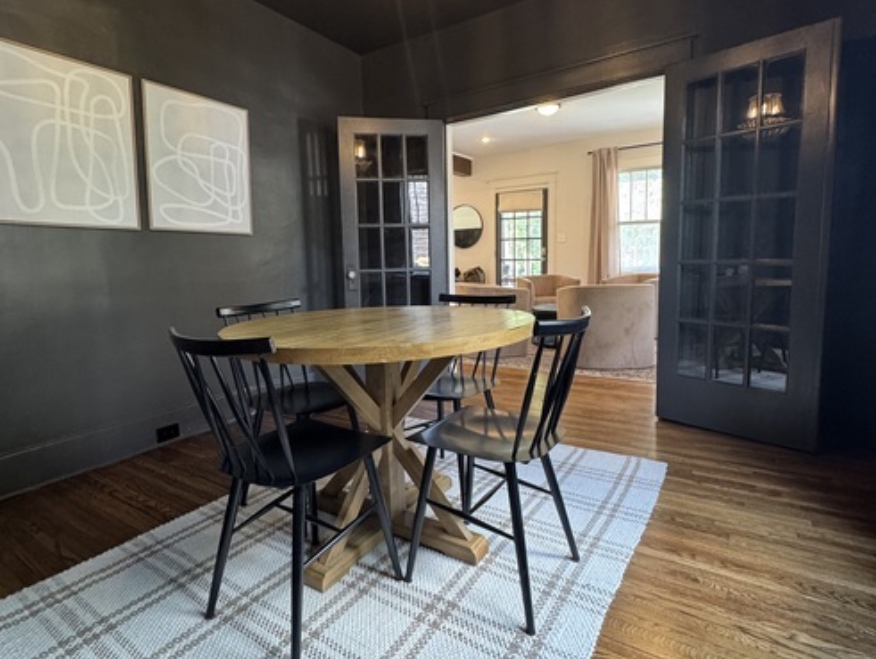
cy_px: 304
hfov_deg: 84.6
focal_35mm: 19
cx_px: 432
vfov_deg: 68.7
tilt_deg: -4.5
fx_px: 481
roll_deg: +1.0
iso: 320
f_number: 2.2
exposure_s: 1/60
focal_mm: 2.22
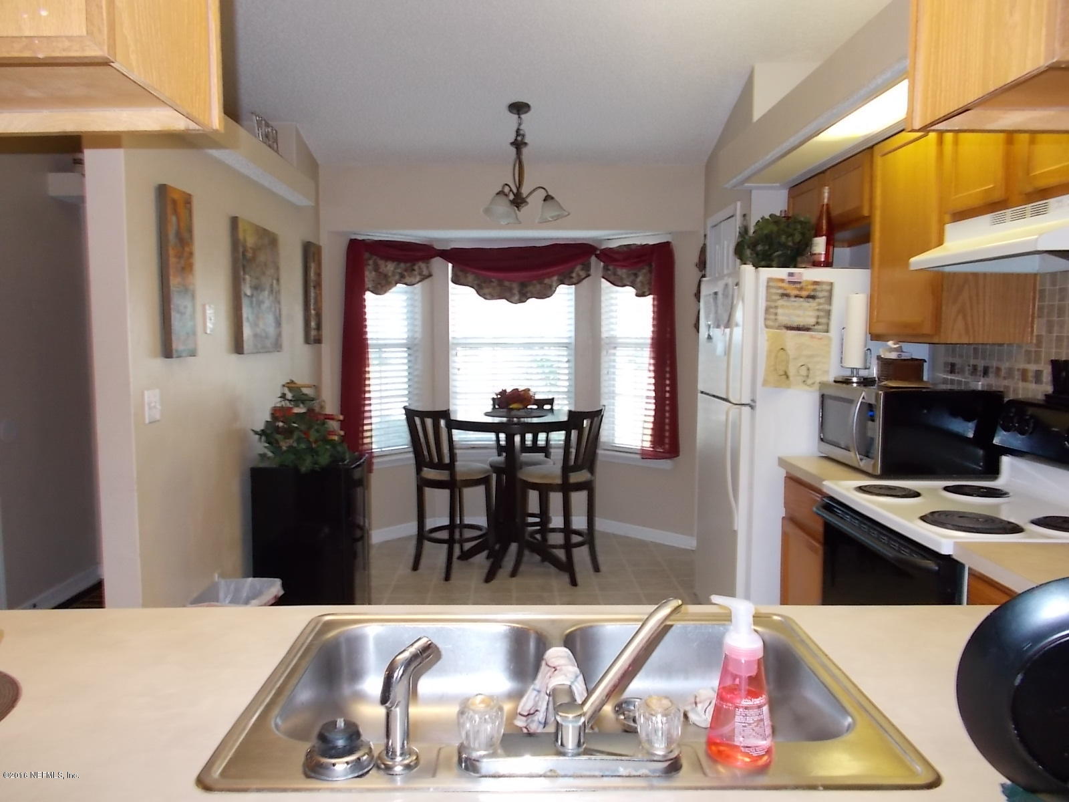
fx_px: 803
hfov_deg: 67.3
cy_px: 401
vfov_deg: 53.1
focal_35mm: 26
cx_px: 534
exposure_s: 1/25
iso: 200
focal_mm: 4.6
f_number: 3.2
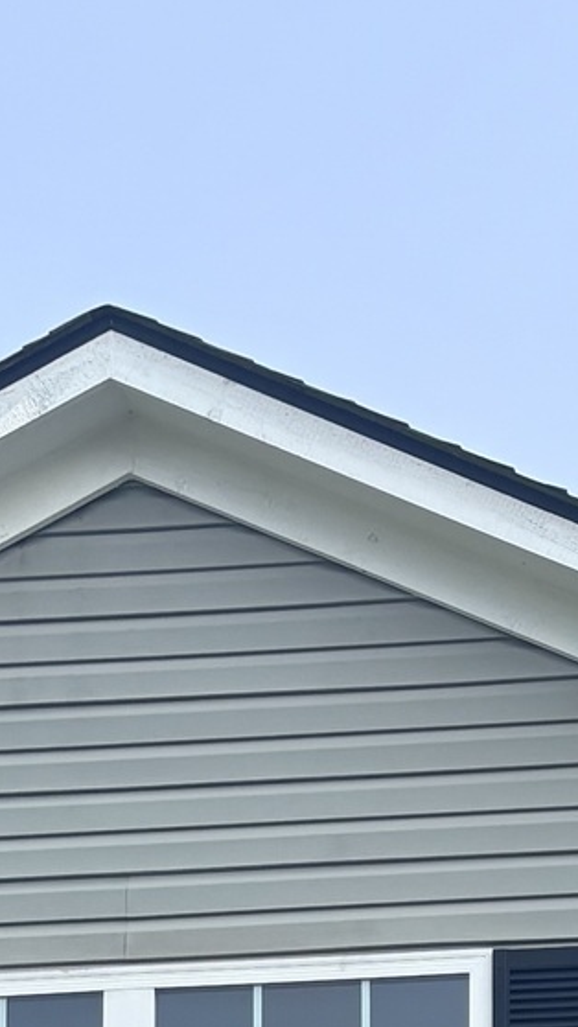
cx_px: 729
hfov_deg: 10.2
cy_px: 1995
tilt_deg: +6.6
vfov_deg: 15.2
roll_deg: +0.9
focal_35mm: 117
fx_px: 3187
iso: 50
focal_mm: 5.96
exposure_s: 1/1845
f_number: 1.6
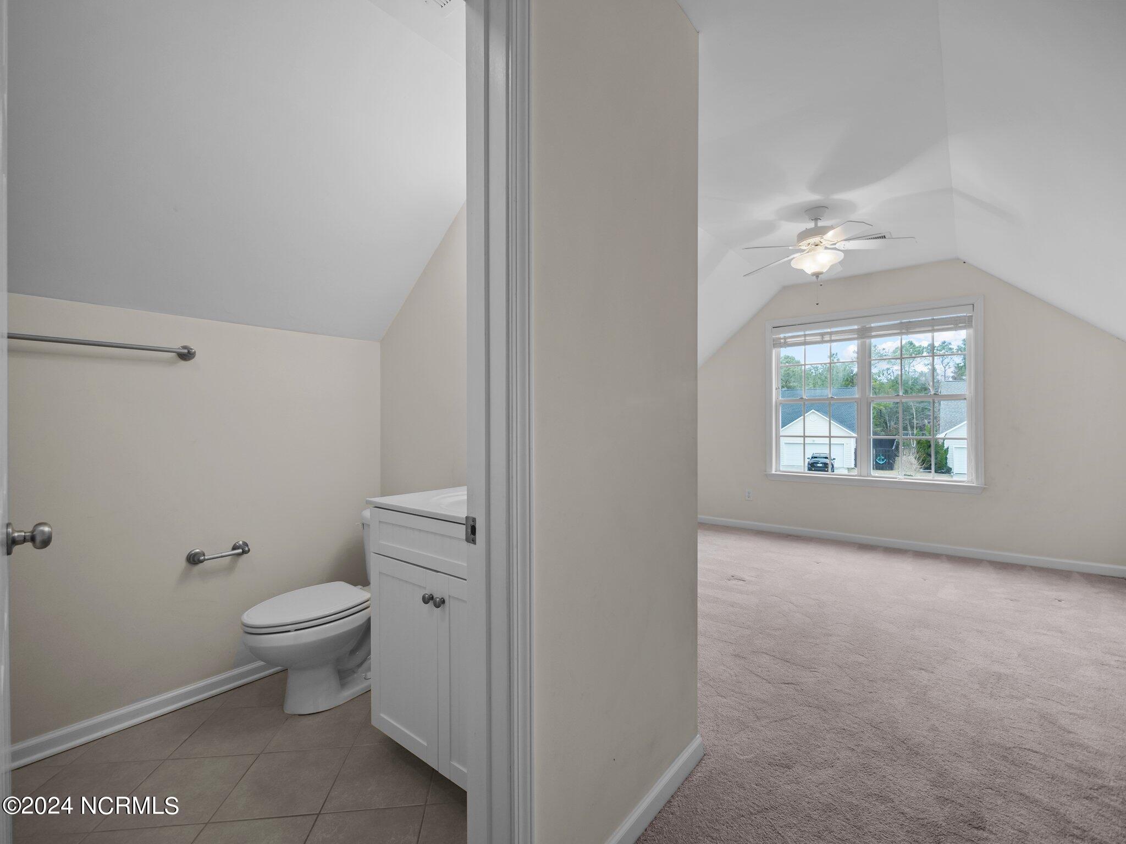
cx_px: 563
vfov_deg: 85.7
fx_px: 455
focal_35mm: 14
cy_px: 422
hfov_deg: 102.1
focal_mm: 7
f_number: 4
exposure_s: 1/13
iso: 200
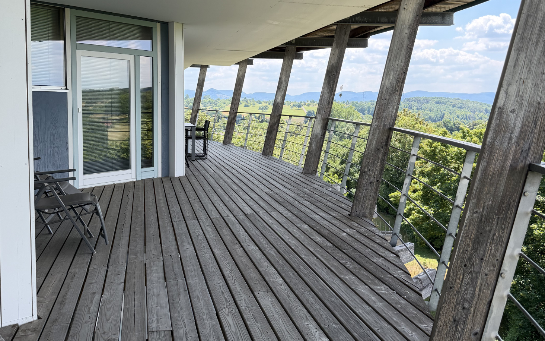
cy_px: 136
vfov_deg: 47.3
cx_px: 273
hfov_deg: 70.4
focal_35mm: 26
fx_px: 386
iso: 100
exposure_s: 1/1292
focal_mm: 6.8
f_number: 1.8
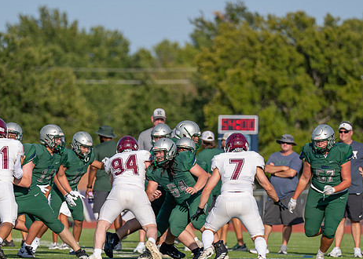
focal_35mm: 410
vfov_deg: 3.5
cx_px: 166
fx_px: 4227
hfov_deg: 4.9
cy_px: 167
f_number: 2.8
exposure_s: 1/3200
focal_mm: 200
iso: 160
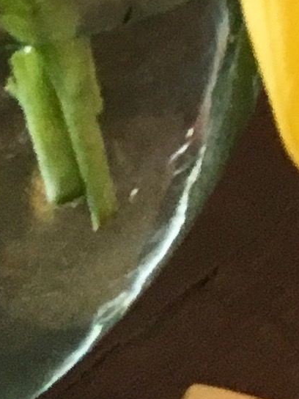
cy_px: -1025
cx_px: -174
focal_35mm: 215
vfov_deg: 7.4
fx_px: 2476
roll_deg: -2.3
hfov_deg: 6.8
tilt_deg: -12.7
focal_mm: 4.15
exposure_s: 1/33
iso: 125
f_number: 2.2
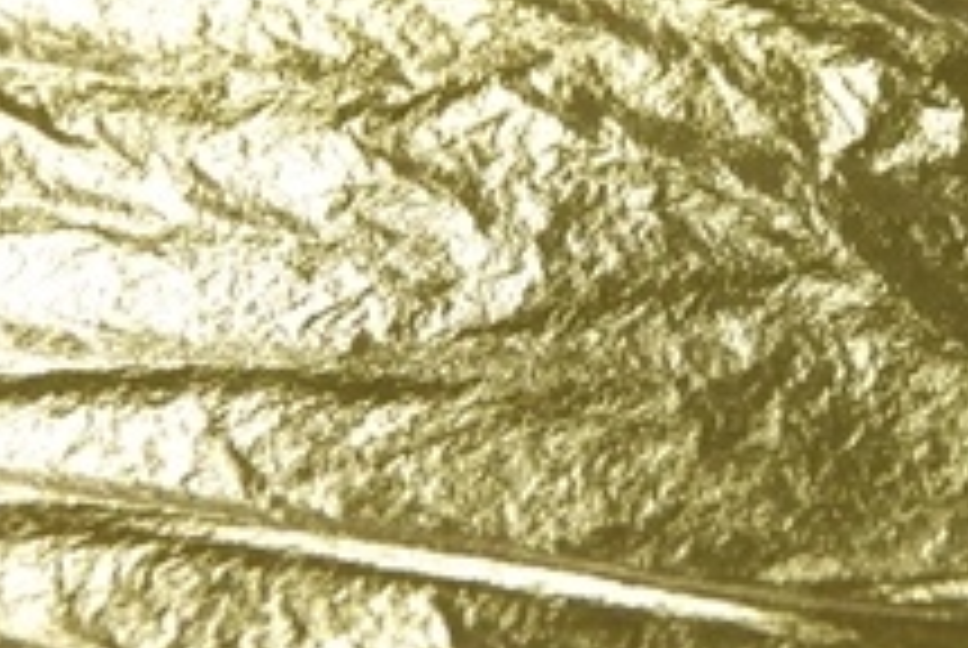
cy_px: 180
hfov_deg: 5.1
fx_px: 10824
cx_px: 828
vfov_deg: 3.4
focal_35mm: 402
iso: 1600
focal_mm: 90
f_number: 10
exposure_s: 1/60
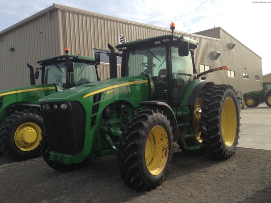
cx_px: 136
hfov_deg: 55.4
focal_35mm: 33
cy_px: 102
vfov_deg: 42.9
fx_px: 258
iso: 50
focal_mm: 4.13
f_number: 2.4
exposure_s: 1/1205
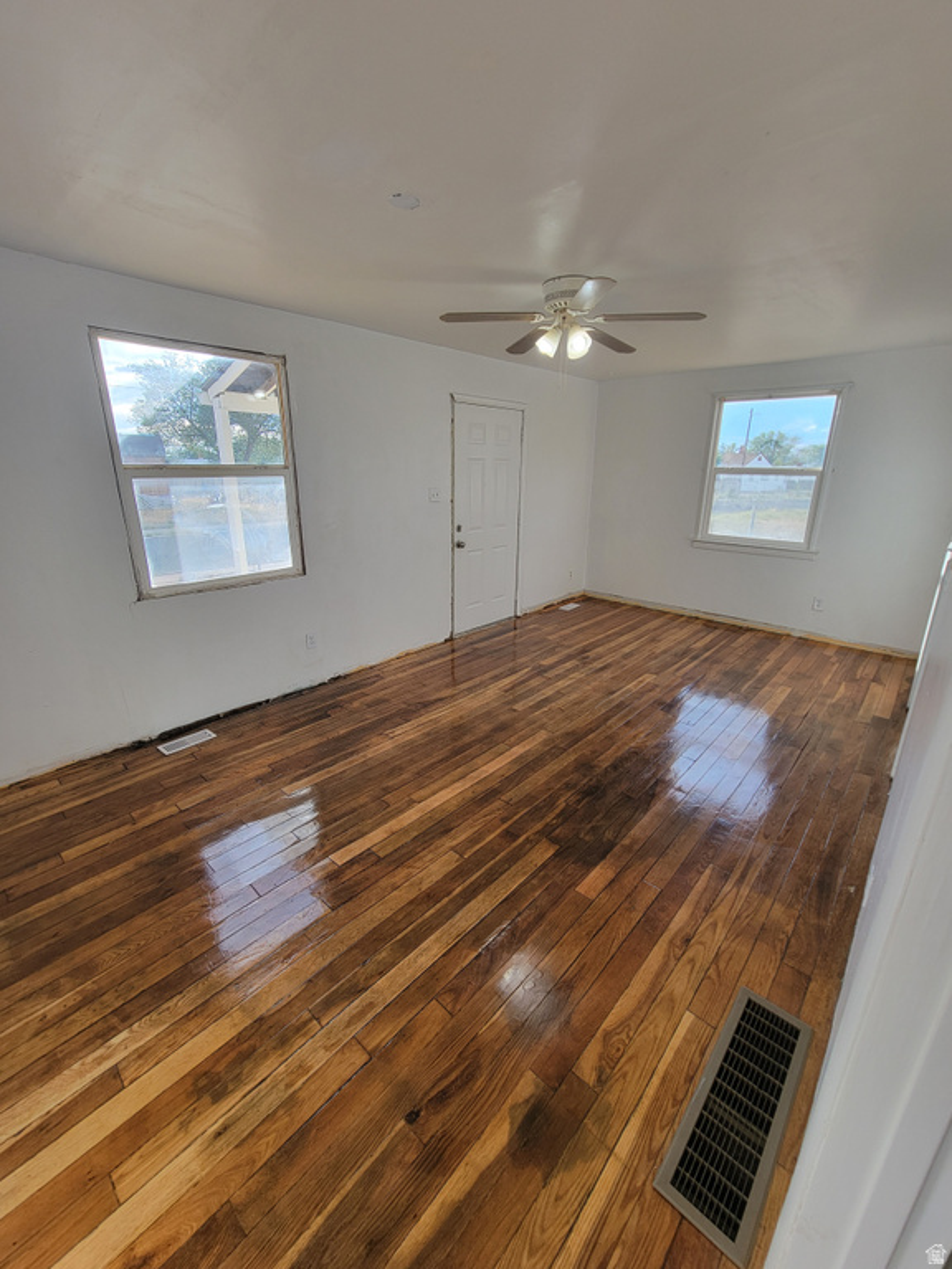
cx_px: 476
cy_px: 634
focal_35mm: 13
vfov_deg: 106.2
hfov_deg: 89.9
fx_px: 477
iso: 50
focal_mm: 2.2
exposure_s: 1/120
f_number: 2.2
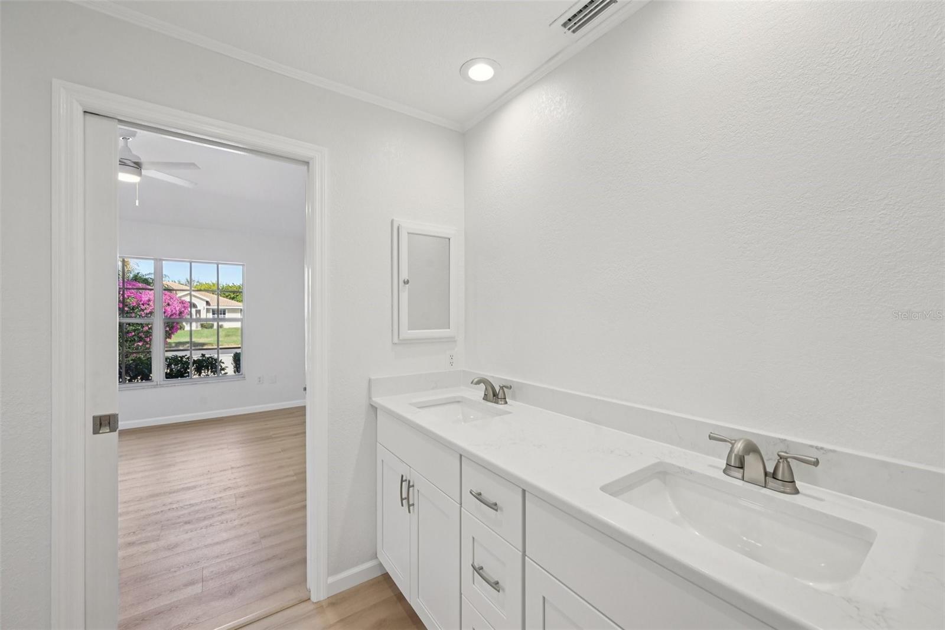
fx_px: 367
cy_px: 315
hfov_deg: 104.3
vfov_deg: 81.2
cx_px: 472
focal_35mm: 14
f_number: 8
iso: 400
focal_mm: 14
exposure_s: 1/125
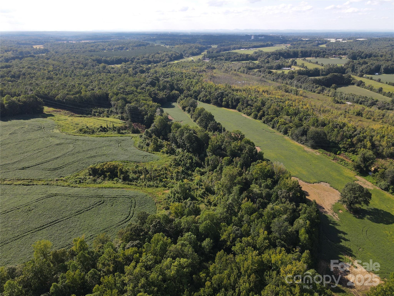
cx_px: 197
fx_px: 273
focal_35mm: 24
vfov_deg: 56.8
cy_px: 148
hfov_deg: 71.6
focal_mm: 4.5
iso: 100
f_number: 2.8
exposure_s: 1/25
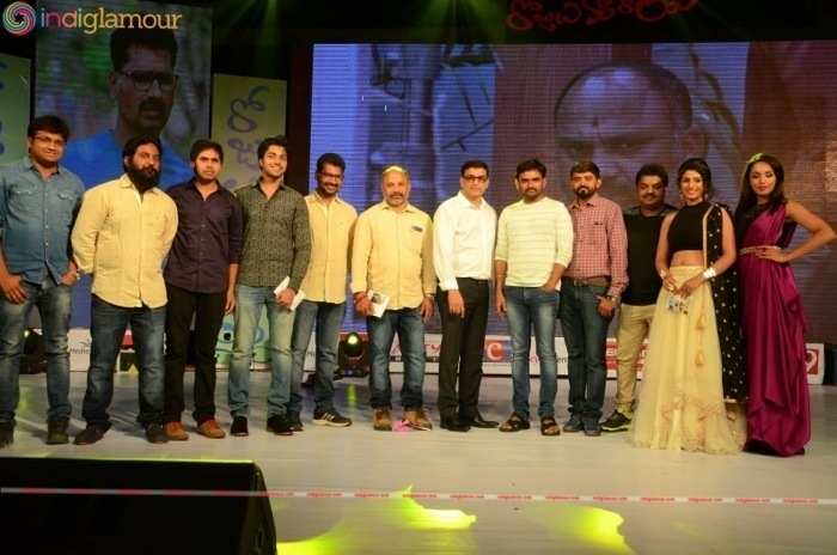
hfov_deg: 51.4
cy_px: 278
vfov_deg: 35.4
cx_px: 418
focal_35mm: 38
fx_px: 870
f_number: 8
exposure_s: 1/125
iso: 1250
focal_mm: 25
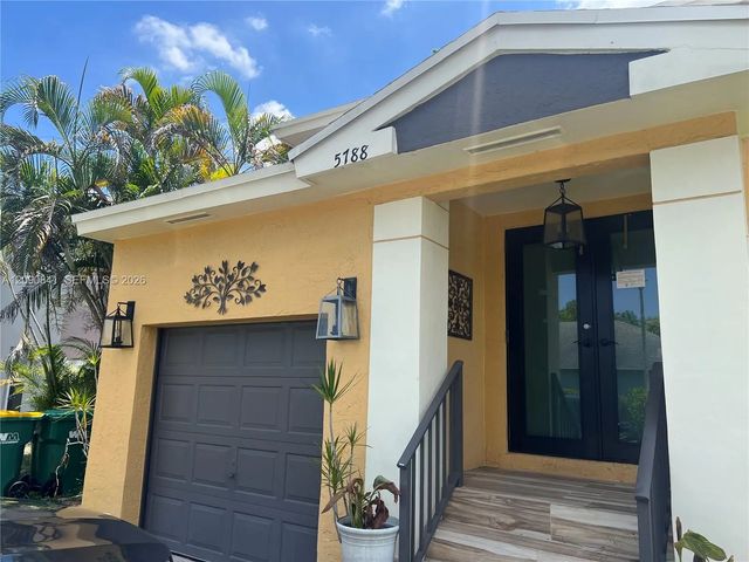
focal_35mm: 26
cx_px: 374
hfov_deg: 67.3
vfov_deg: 53.1
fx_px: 563
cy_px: 281
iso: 50
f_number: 1.5
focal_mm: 5.7
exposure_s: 1/2299
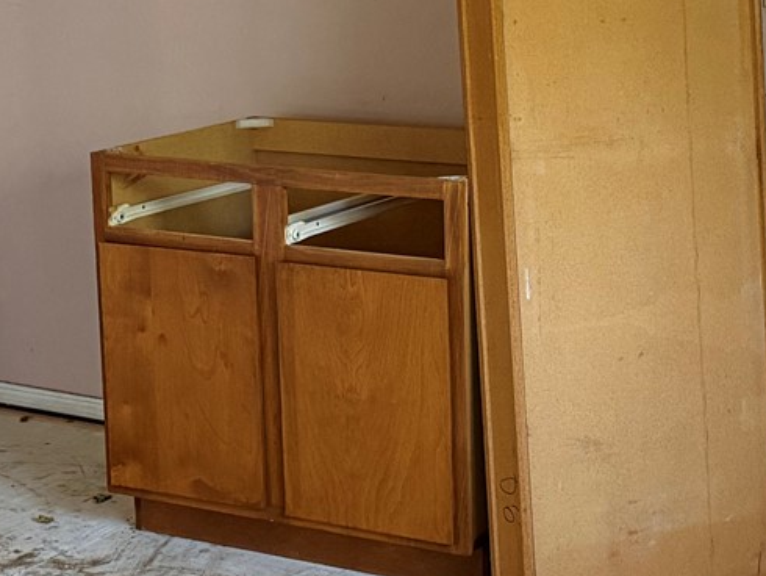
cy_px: 225
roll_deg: +2.2
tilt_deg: -10.8
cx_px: 411
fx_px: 2081
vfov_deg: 15.7
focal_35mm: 94
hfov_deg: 20.9
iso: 400
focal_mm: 6.76
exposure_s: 1/60
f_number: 1.78
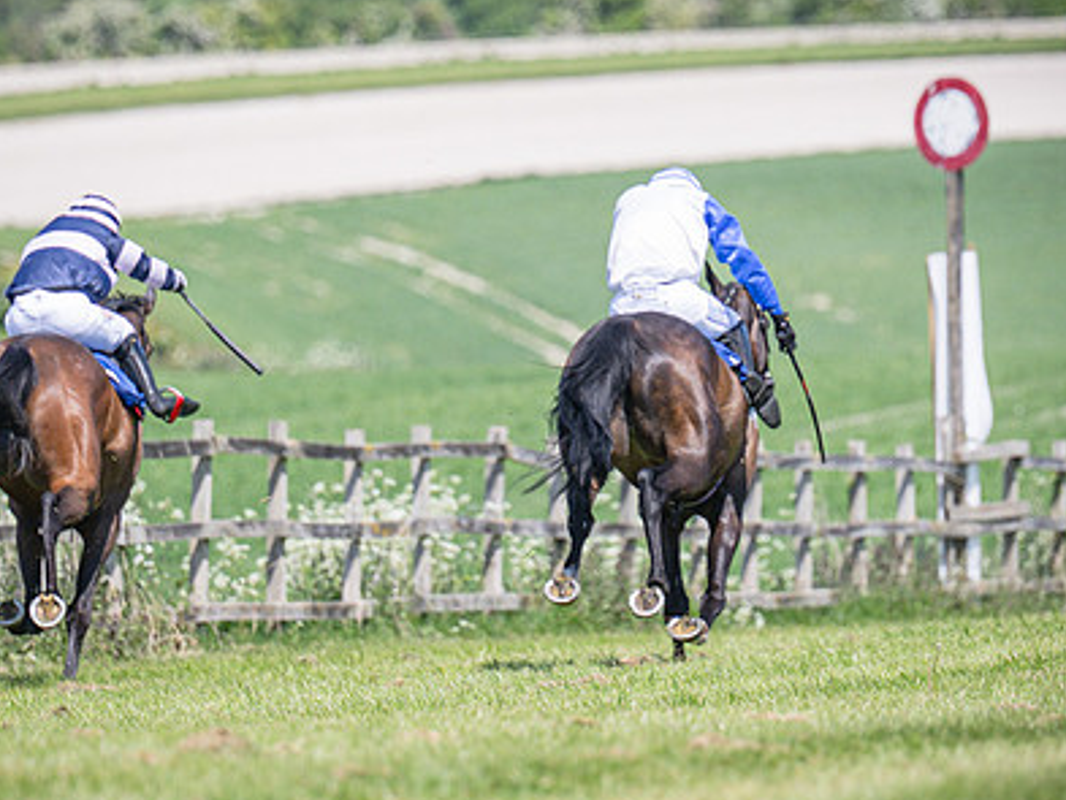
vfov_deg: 3.0
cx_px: 598
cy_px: 405
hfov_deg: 4.0
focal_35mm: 497
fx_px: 15310
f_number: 2.8
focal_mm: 175
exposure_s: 1/3200
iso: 200
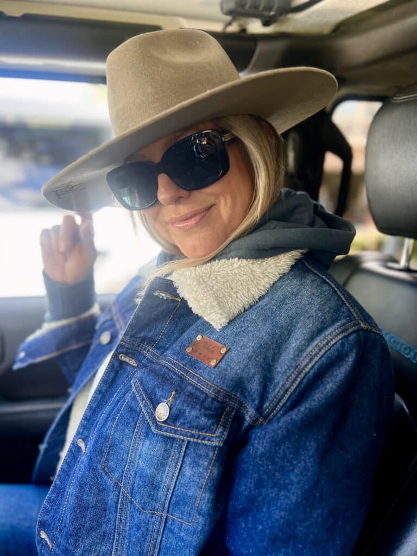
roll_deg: -6.6
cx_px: 208
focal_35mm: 26
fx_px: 418
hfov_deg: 53.1
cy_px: 278
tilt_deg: -13.5
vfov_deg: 67.3
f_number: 1.5
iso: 50
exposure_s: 1/121
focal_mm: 5.7
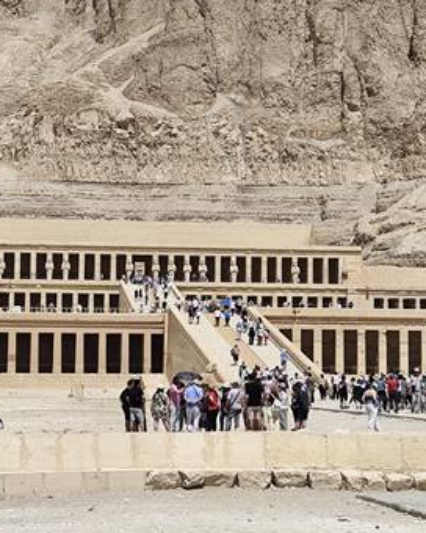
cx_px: 230
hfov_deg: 15.1
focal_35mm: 102
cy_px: 277
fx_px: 1608
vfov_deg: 18.8
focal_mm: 6.19
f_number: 1.65
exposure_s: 1/1508
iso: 50
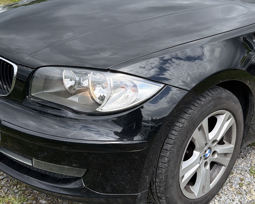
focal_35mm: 44
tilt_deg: -15.5
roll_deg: -1.9
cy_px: 87
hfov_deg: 41.7
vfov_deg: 34.1
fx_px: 332
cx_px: 159
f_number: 1.78
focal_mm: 6.76
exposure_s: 1/3425
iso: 100
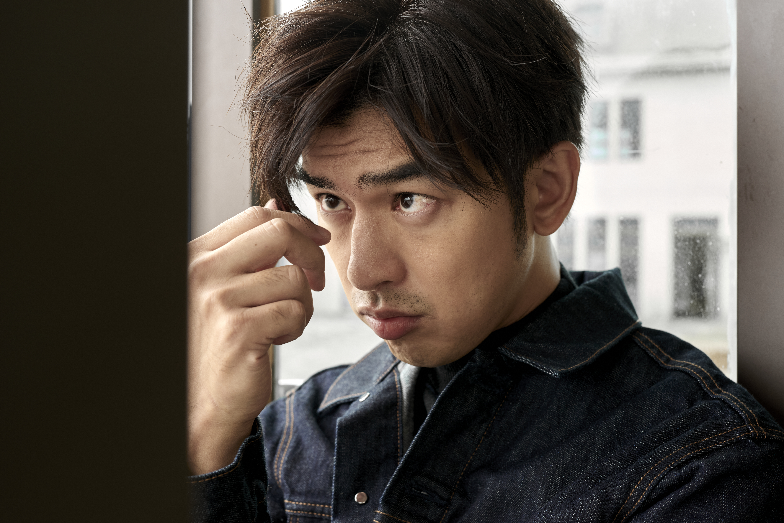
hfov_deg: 39.6
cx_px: 392
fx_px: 1089
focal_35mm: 50
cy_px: 262
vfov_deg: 27.0
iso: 800
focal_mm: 50
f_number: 7.1
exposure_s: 1/200
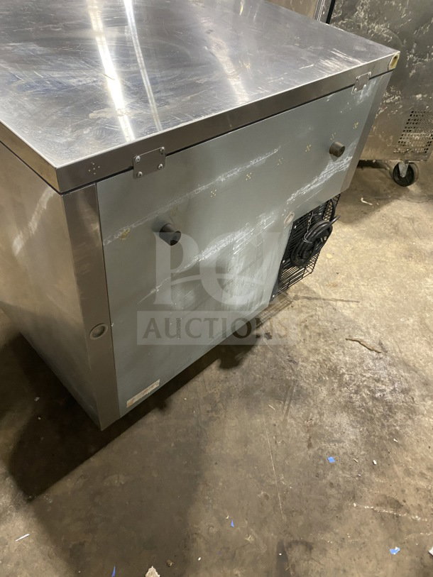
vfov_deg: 67.3
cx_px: 216
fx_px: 434
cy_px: 288
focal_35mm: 26
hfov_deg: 53.1
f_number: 1.8
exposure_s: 1/60
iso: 500
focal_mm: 4.25
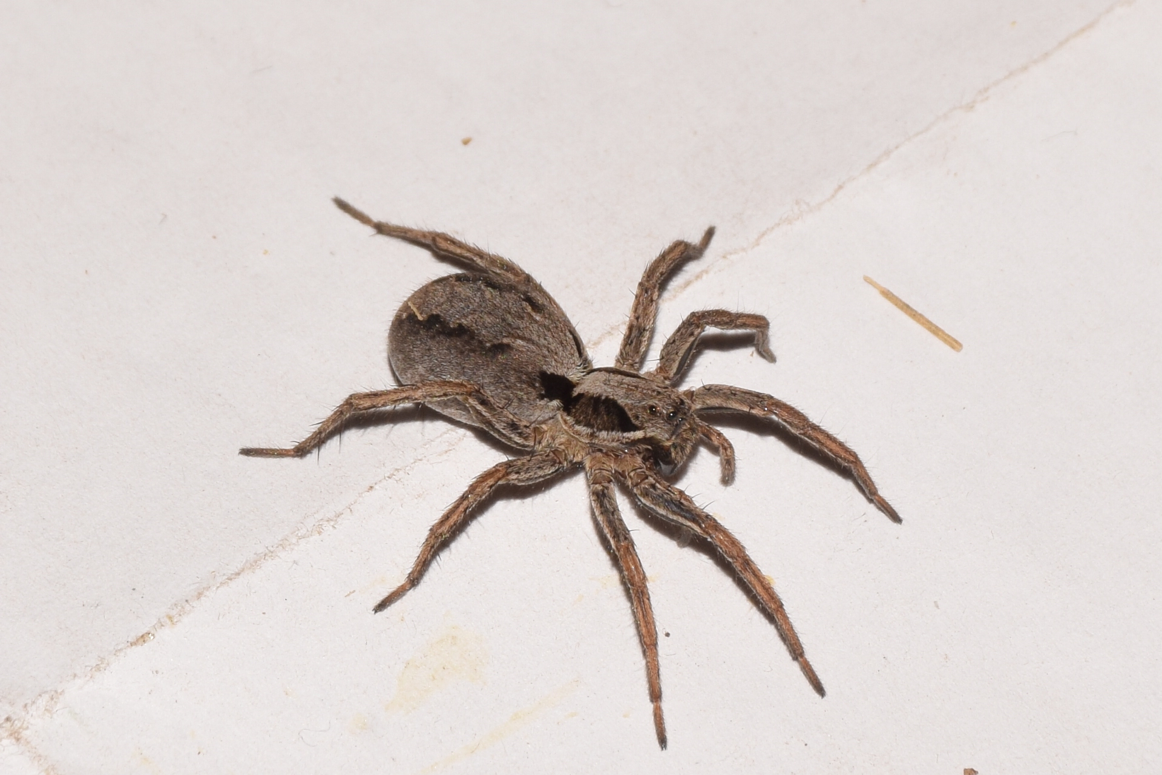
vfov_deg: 6.5
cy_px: 388
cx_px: 581
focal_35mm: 210
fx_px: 6778
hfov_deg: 9.8
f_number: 14
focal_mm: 140
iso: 160
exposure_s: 1/200
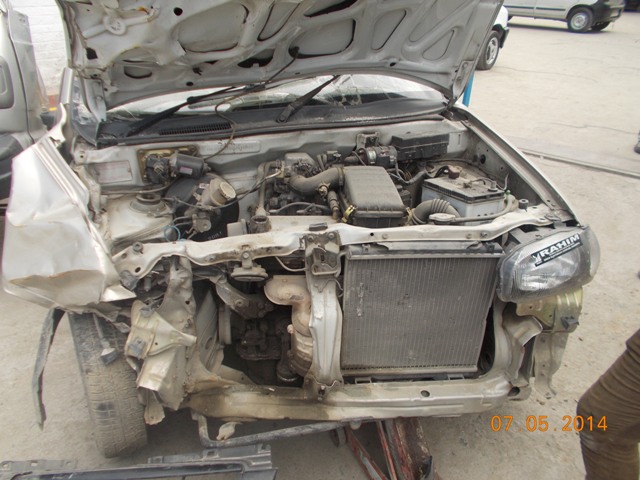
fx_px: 481
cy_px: 240
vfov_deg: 53.1
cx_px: 320
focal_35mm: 26
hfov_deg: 67.3
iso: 80
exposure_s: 1/250
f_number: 3.2
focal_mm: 4.6
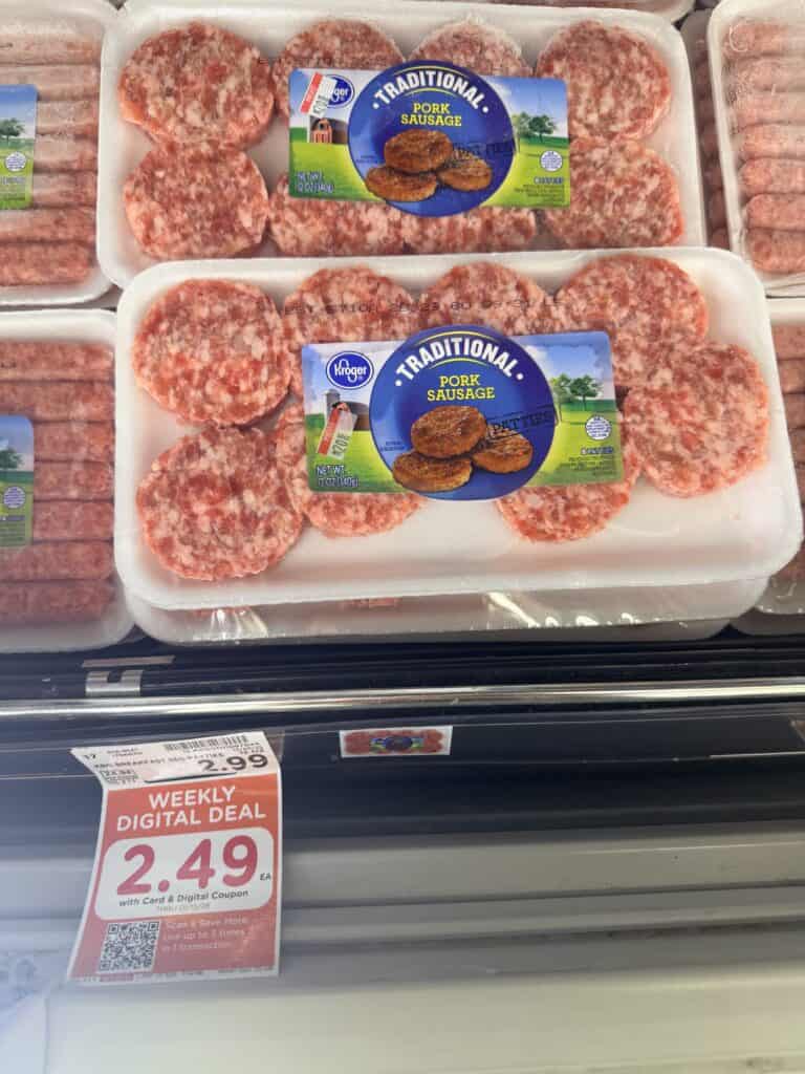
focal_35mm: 24
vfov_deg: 71.6
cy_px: 537
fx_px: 744
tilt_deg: -82.5
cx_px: 402
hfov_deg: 56.8
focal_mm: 6.76
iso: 100
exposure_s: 1/63
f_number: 1.78
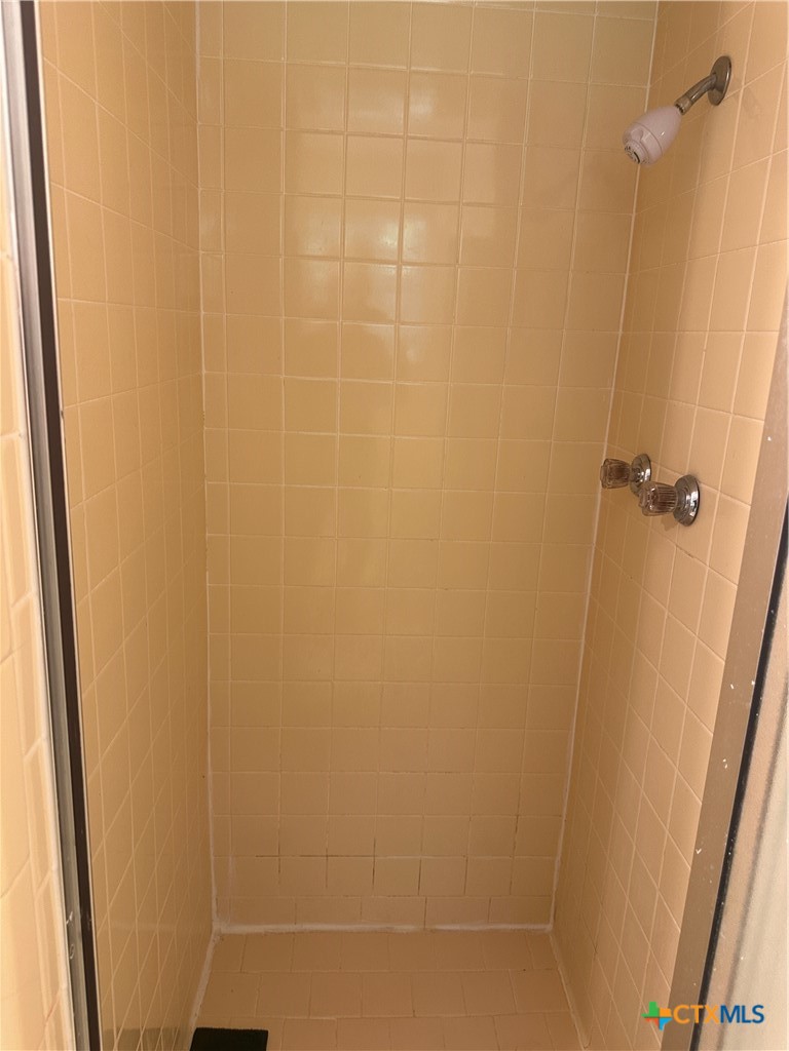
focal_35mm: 24
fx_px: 729
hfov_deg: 56.8
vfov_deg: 71.6
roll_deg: -2.4
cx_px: 394
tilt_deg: -11.4
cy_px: 526
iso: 200
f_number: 1.78
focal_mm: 6.86
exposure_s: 1/60
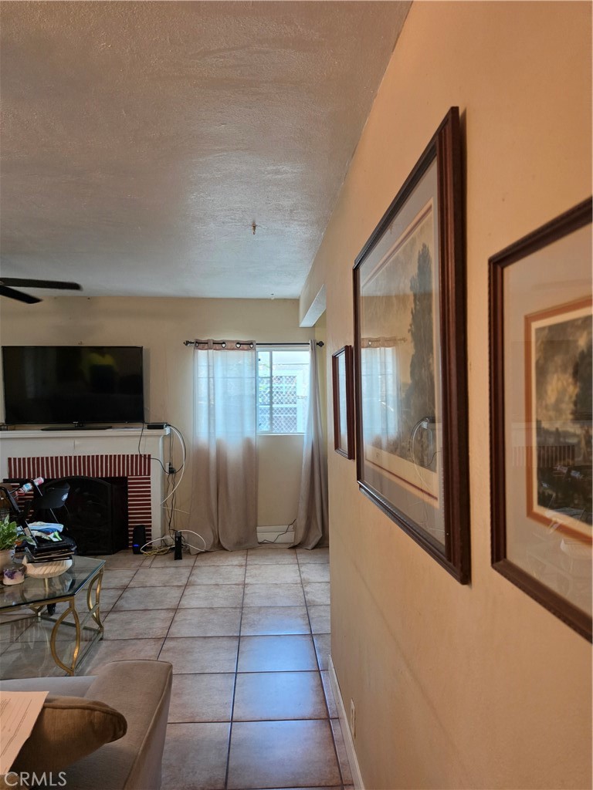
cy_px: 395
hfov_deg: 58.9
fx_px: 525
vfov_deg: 73.9
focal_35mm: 23
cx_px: 296
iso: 320
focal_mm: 6.5
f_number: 1.4
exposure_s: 1/120
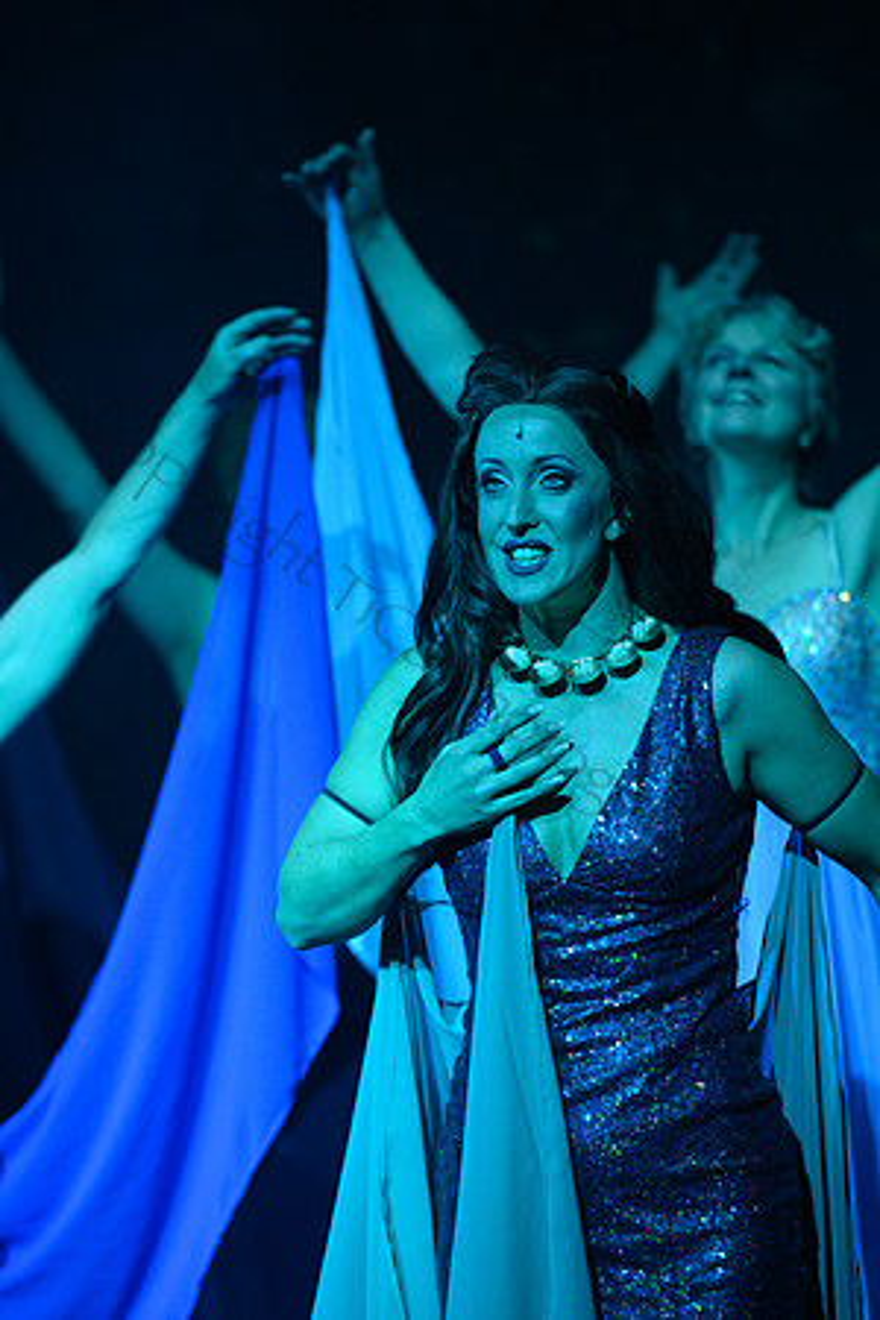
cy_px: 660
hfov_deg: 7.0
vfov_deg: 10.5
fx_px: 7149
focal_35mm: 195
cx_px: 440
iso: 1250
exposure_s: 1/160
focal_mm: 195
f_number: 3.5
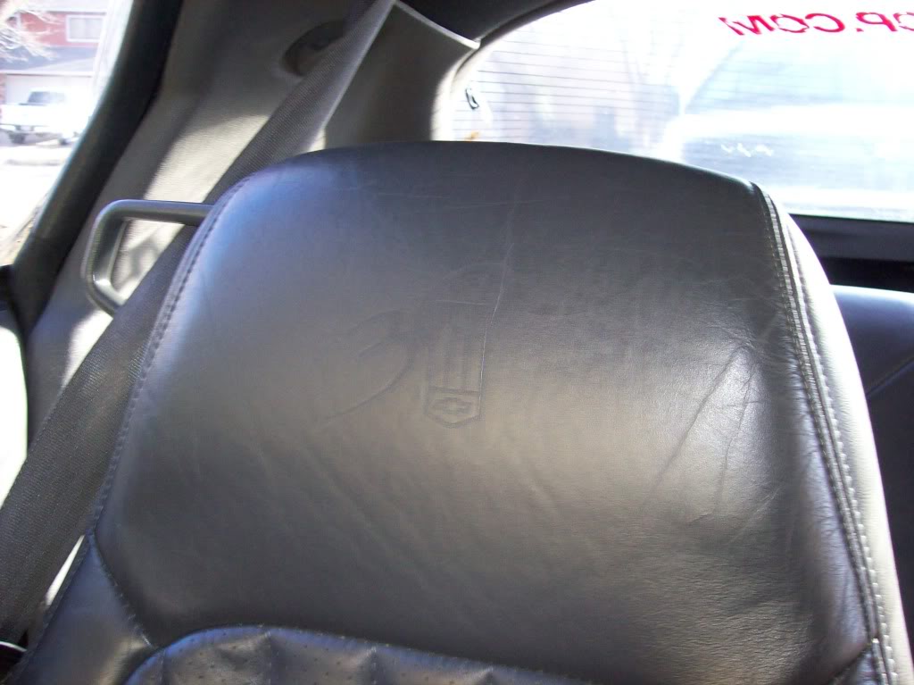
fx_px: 950
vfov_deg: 39.6
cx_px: 457
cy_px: 342
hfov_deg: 51.4
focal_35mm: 36
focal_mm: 6
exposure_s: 1/64
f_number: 2.7
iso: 200
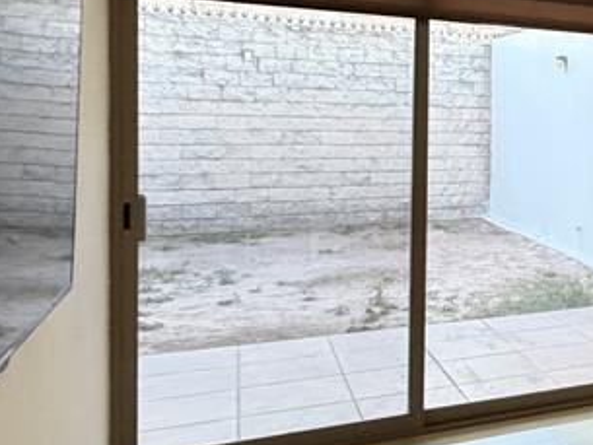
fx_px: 805
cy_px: 155
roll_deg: -1.9
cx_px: 770
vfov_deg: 30.7
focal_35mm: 47
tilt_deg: -3.0
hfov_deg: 31.3
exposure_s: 1/60
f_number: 2.2
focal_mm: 2.22
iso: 400
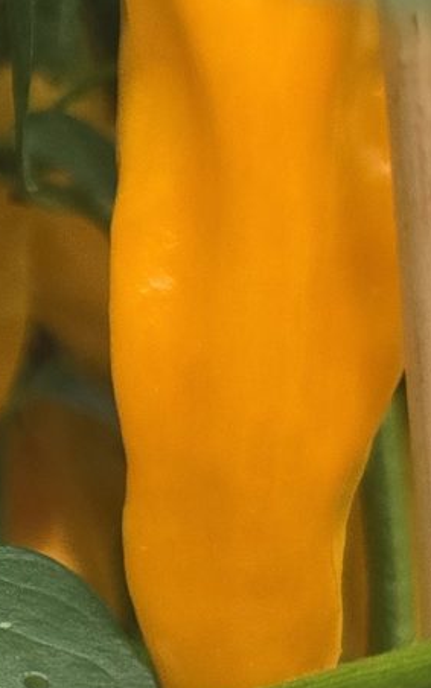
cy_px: 534
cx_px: -388
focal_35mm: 138
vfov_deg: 15.1
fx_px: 2590
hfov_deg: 9.0
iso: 160
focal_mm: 6.3
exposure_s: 1/180
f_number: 1.7
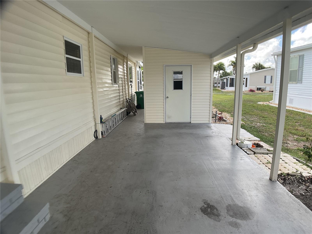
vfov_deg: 48.2
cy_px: 117
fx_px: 261
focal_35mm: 29
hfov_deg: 61.7
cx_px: 156
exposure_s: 1/353
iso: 16
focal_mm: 3
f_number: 1.8
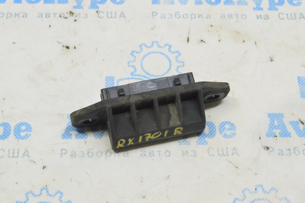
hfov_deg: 28.1
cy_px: 102
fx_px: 609
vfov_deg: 18.9
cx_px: 152
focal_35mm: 72
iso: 6400
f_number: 20
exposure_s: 1/15
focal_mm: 48
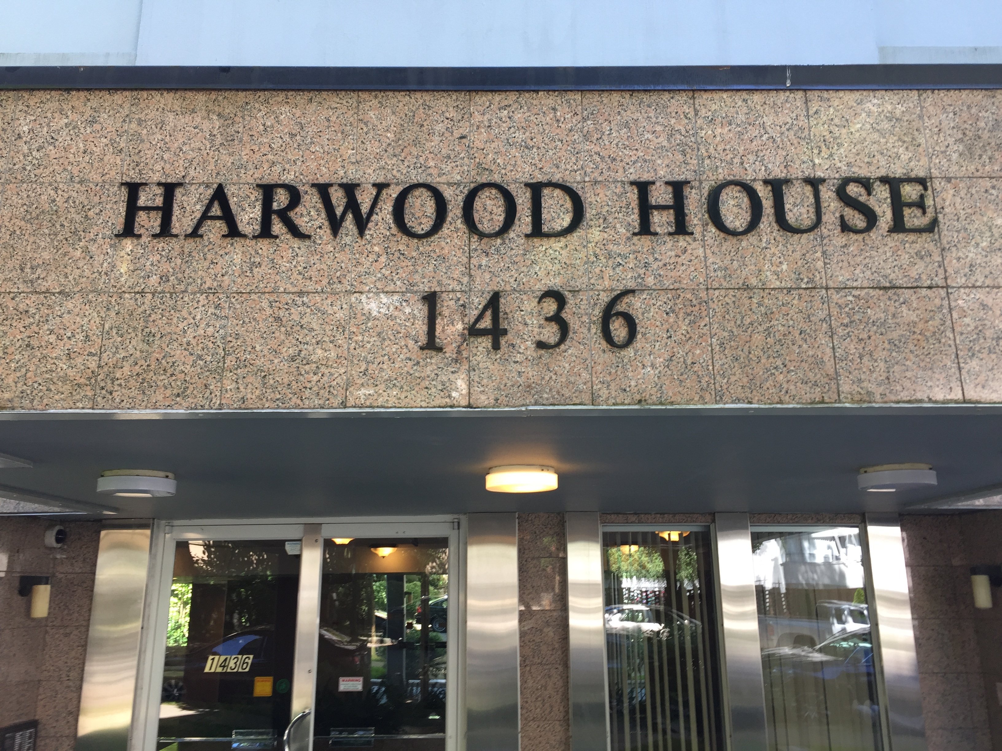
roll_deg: +0.4
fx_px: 839
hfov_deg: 61.7
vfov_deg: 48.2
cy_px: 376
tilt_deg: +15.0
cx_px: 501
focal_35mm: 29
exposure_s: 1/60
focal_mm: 4.15
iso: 40
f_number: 2.2
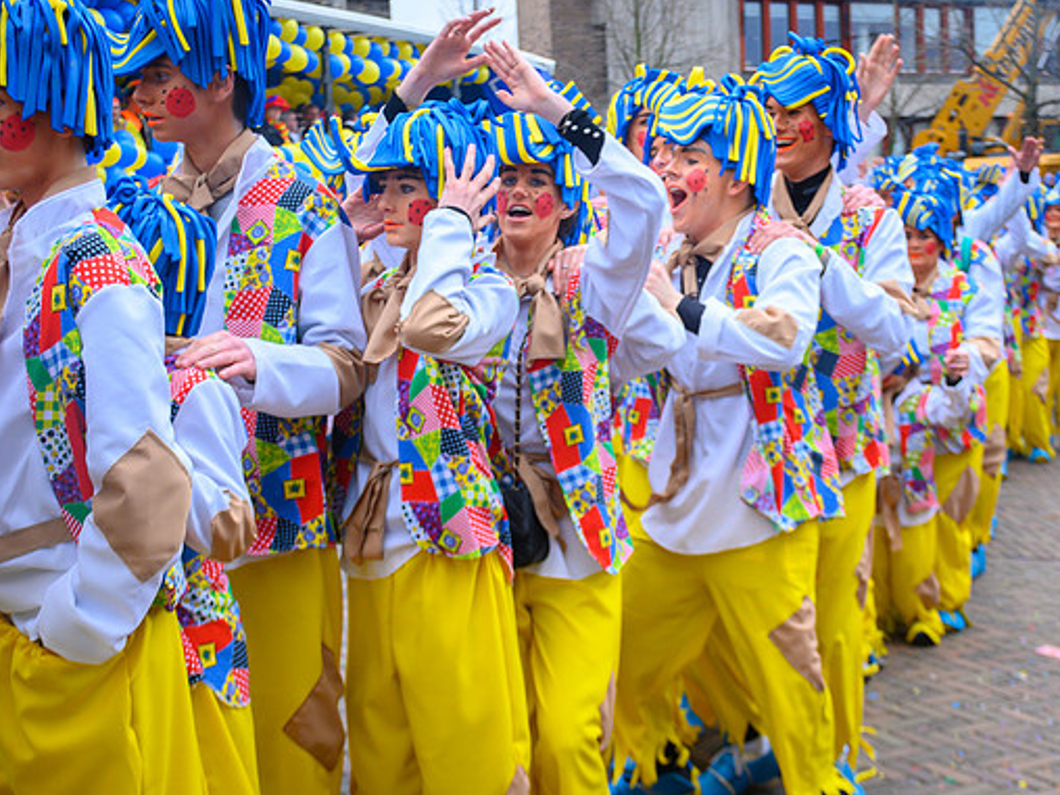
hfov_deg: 34.9
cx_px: 603
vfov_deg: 26.6
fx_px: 1684
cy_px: 394
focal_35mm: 55
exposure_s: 1/250
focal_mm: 32
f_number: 5
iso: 400
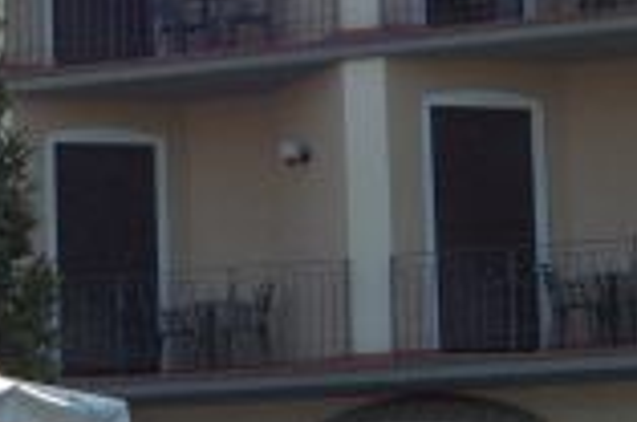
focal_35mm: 166
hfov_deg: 12.4
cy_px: 221
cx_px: 195
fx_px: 2931
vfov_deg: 8.2
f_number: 4.8
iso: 100
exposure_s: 1/633
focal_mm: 8
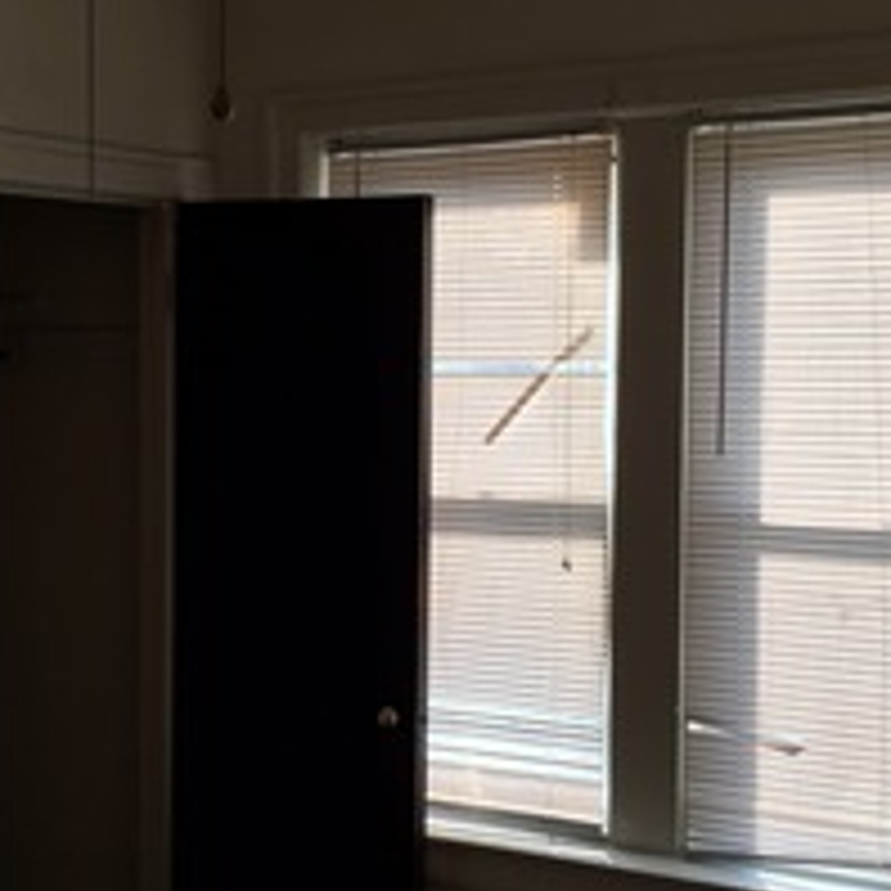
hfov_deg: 27.7
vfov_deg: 27.7
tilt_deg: -2.0
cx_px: 396
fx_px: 1806
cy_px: 490
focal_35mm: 62
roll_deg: -0.9
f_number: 2.2
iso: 25
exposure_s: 1/330
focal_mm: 4.15
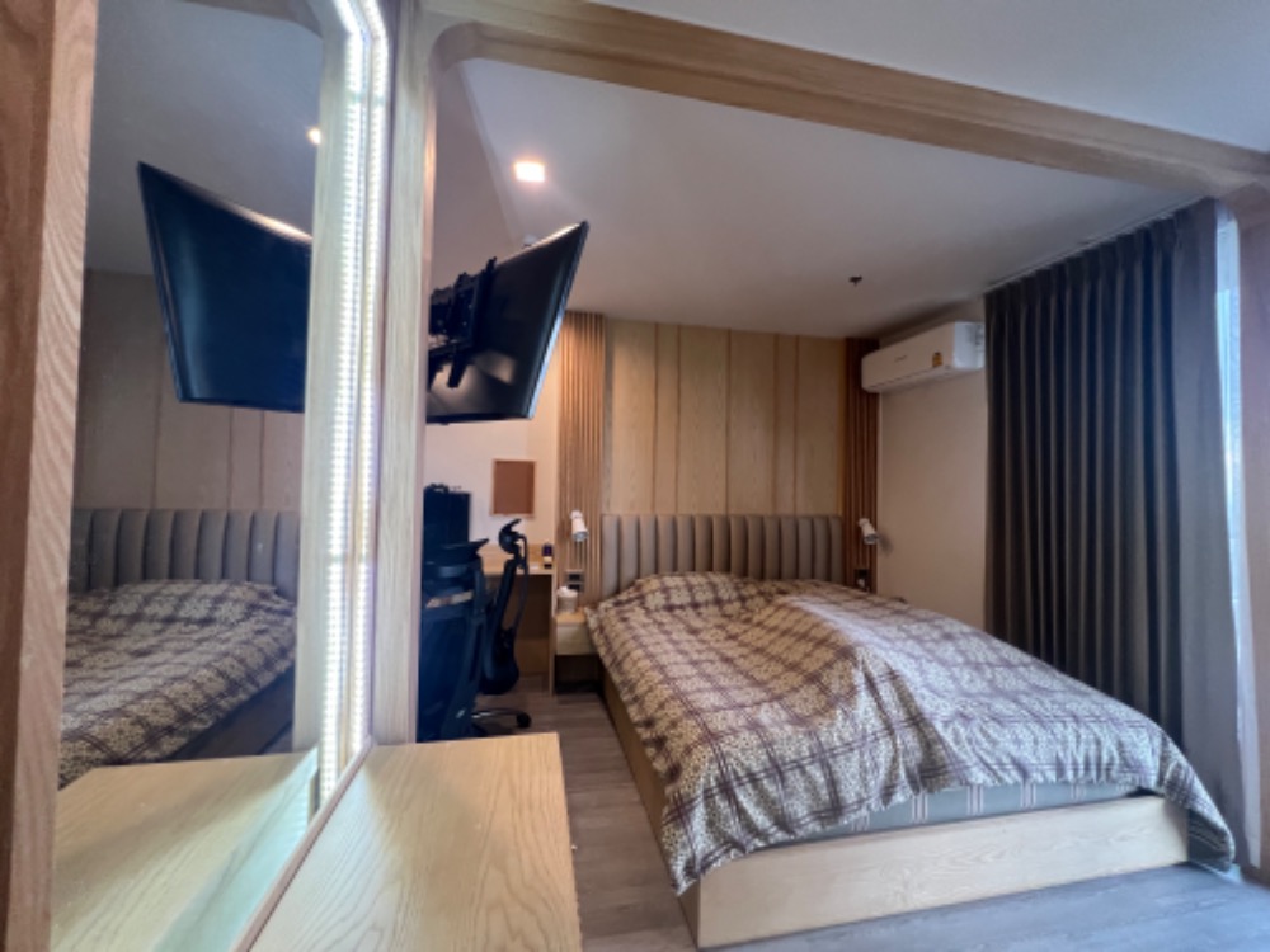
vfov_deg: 89.9
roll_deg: -0.5
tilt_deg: -0.3
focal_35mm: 13
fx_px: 477
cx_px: 635
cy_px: 476
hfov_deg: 106.2
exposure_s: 1/100
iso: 250
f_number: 1.8
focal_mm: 1.57
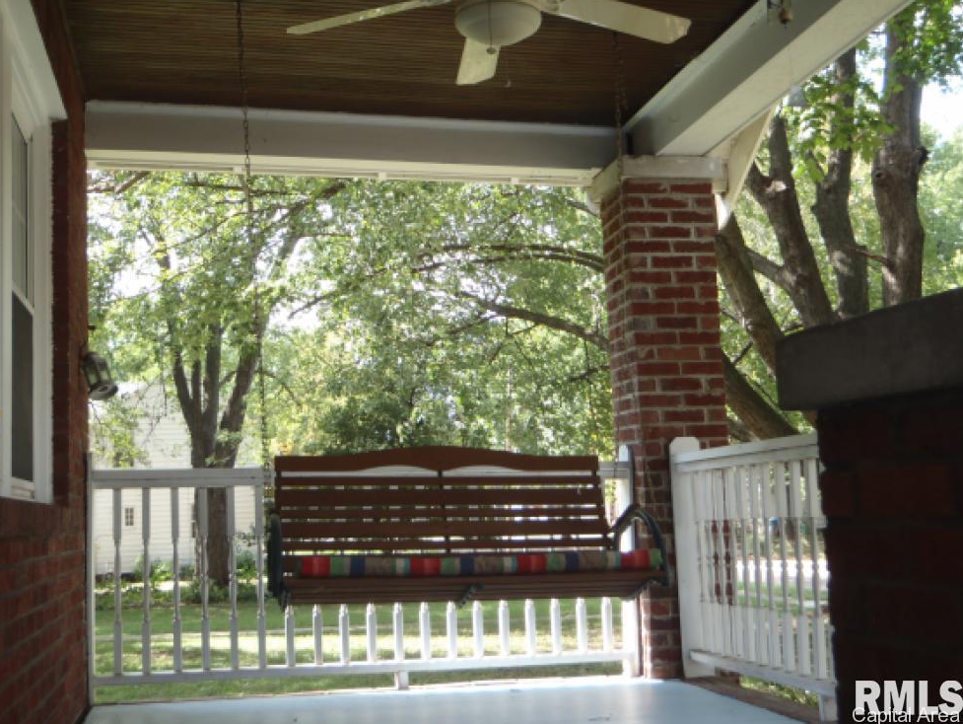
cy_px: 352
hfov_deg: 42.9
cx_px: 501
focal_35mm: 44
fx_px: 1225
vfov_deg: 32.9
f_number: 4.3
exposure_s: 1/40
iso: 64
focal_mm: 7.57
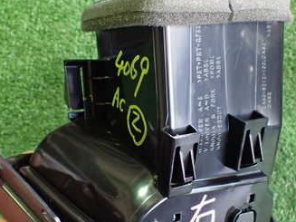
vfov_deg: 26.4
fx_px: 470
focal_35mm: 55
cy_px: 142
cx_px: 152
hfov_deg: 34.9
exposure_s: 1/50
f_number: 2.3
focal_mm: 5.4
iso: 800
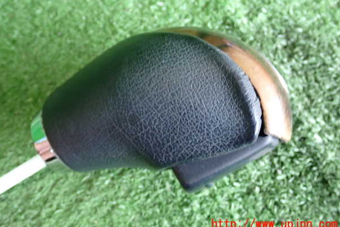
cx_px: 169
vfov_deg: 31.2
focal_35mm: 43
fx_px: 406
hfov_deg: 45.4
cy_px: 103
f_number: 2.8
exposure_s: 1/30
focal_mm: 7.31
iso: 800
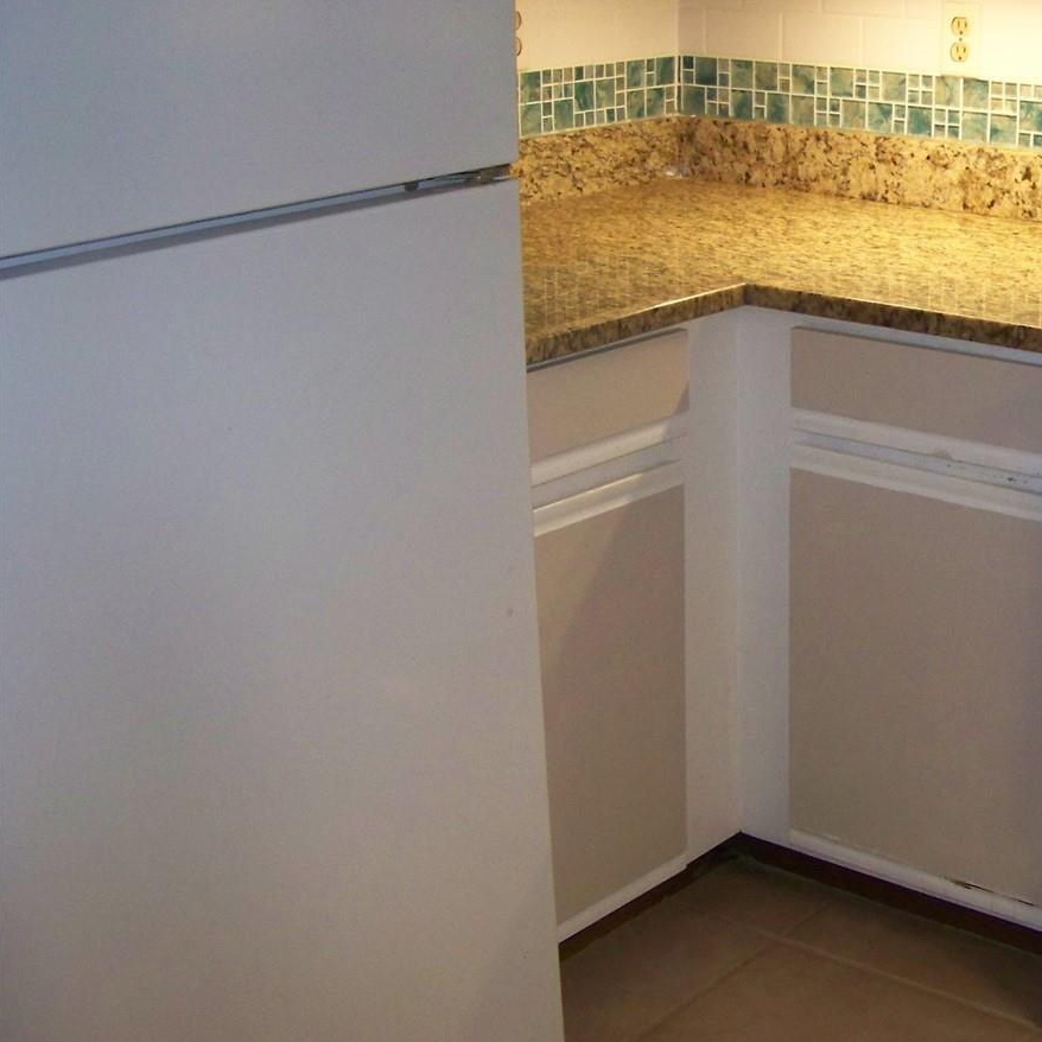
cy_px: 418
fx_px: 1975
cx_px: 946
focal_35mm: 58
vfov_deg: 29.5
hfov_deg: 28.4
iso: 200
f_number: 2.8
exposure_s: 1/30
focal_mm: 5.85
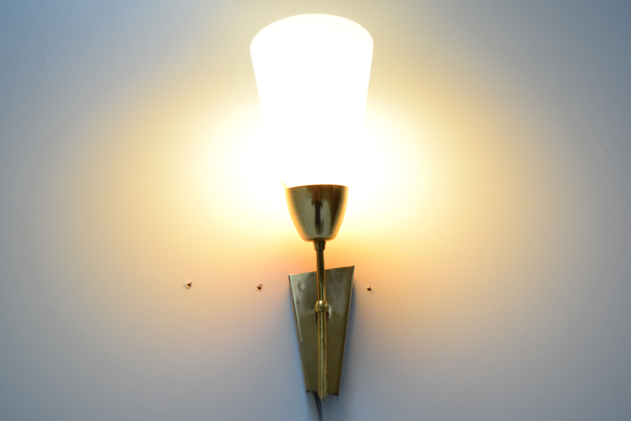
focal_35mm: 39
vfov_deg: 34.3
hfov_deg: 49.5
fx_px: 684
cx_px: 316
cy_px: 210
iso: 1600
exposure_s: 1/80
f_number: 4.2
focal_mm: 26
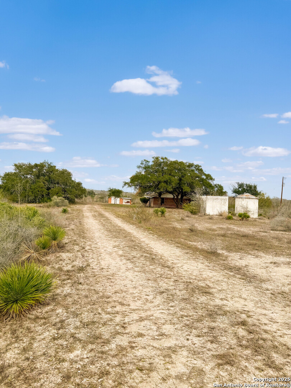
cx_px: 146
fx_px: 269
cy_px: 194
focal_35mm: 24
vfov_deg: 71.6
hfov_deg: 56.8
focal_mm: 6.76
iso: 80
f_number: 1.8
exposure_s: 1/3600
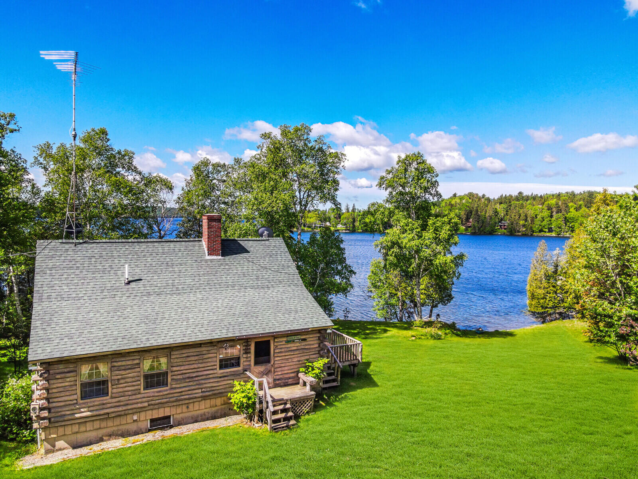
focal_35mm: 24
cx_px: 319
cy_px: 240
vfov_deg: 56.8
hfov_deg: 71.6
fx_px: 442
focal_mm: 4.5
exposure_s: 1/1000
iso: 200
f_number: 2.8
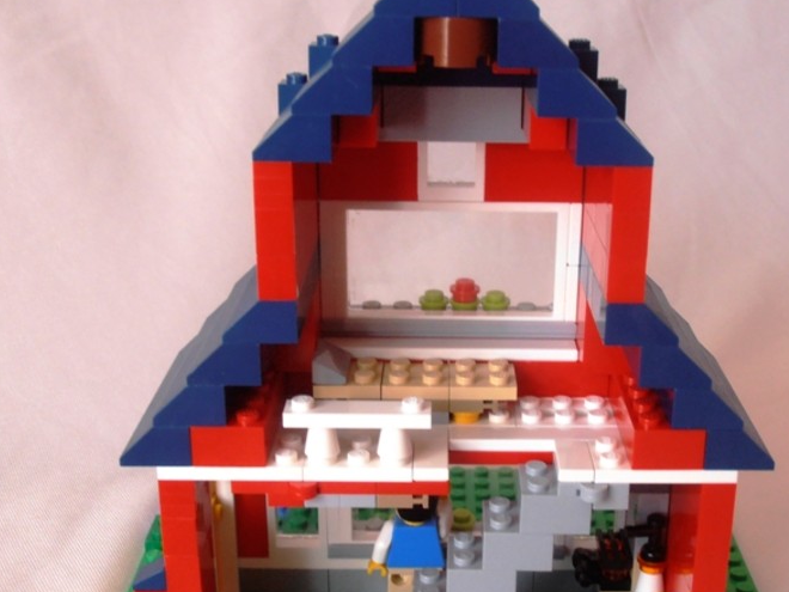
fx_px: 1368
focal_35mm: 60
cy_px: 350
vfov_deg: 24.4
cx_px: 477
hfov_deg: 32.1
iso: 125
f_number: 4.2
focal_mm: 7.87
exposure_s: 1/25
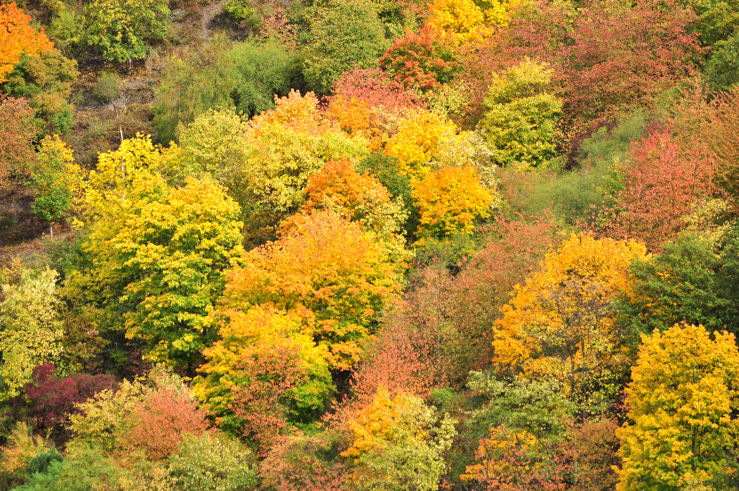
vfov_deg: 4.6
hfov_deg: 6.9
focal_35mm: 300
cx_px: 370
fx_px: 6151
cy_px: 246
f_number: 4
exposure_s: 1/2500
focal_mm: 200
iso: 400
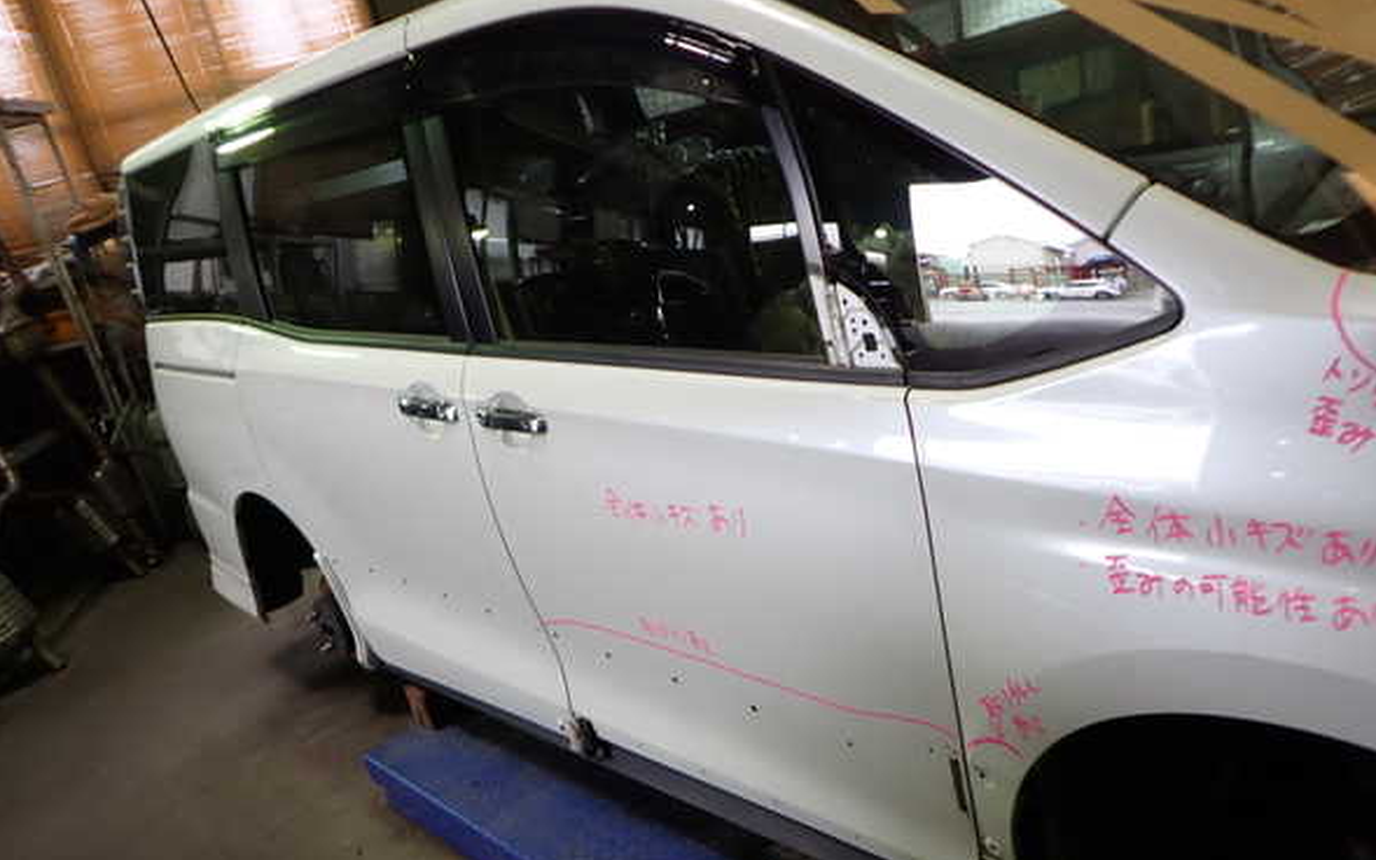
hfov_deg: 68.4
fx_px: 1012
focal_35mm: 27
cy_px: 446
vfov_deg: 46.0
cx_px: 696
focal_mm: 4.5
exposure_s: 1/60
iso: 100
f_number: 2
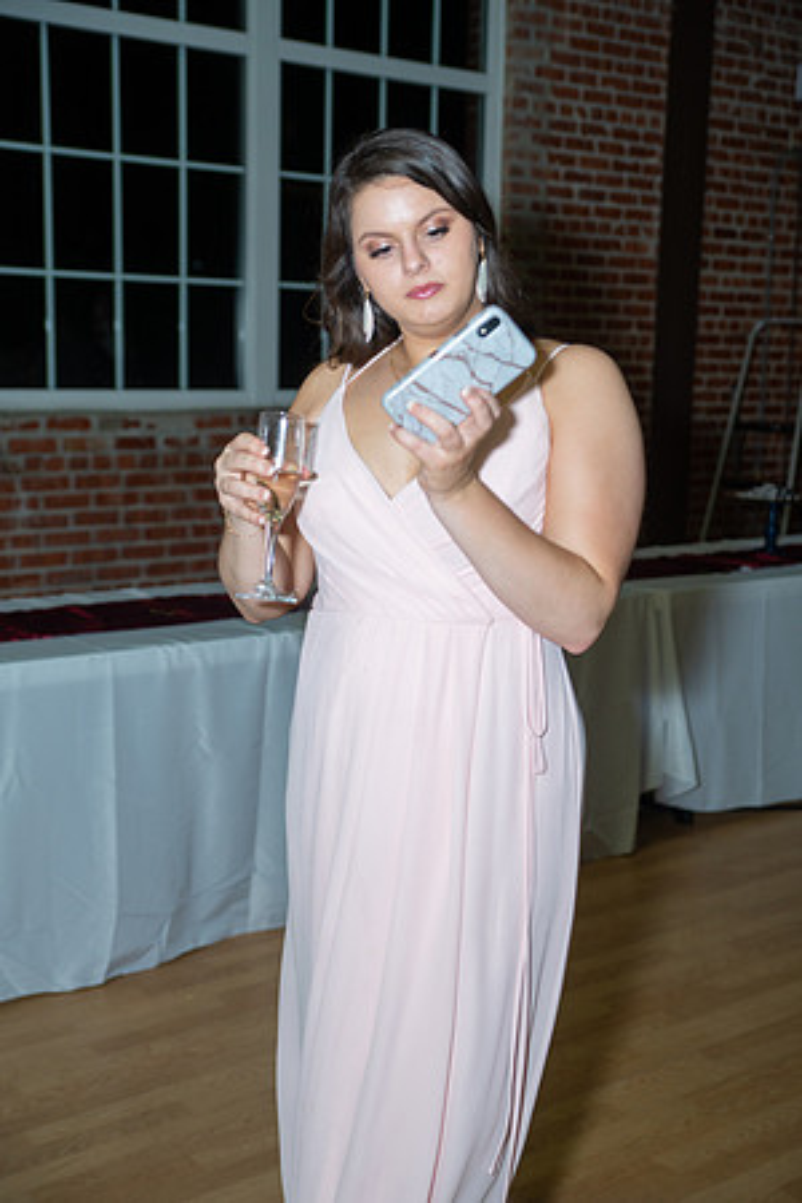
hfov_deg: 27.0
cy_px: 602
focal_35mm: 50
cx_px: 401
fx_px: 1671
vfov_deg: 39.6
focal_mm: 50
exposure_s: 1/200
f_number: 3.5
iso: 400
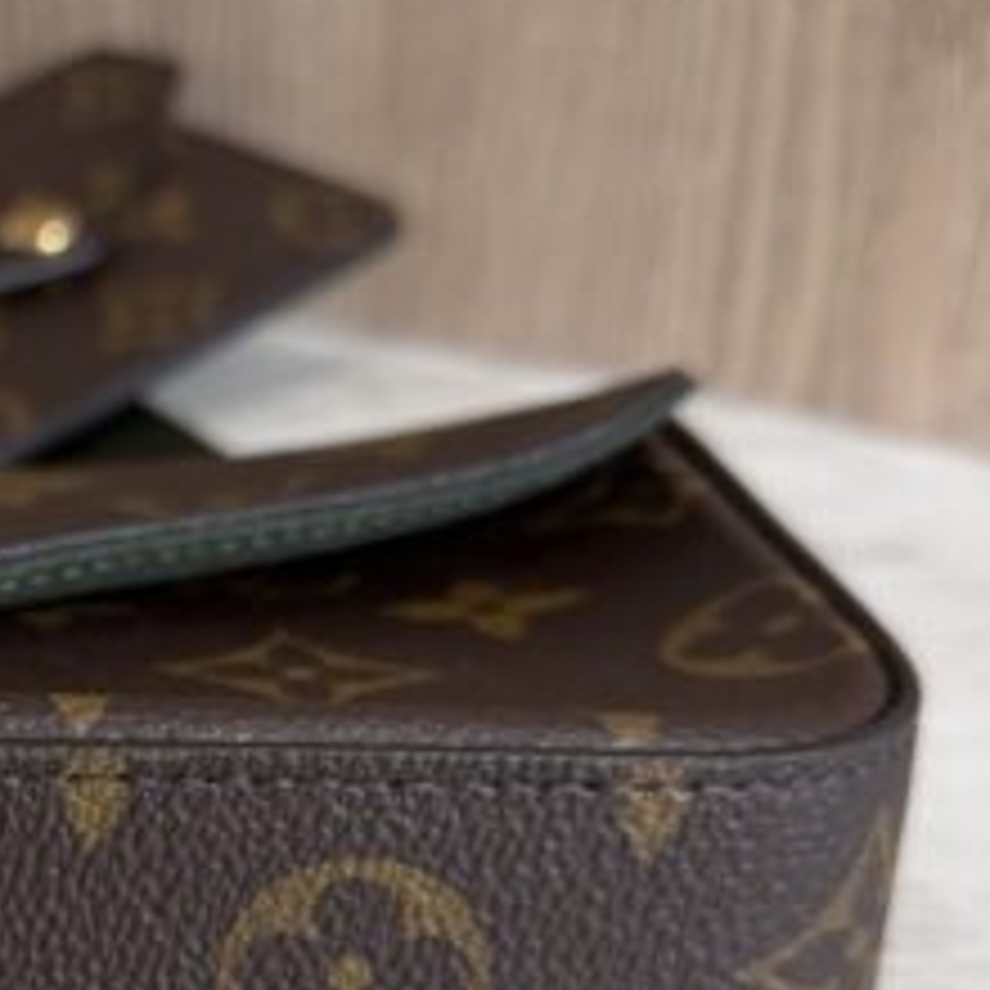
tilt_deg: -25.3
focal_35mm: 77
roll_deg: +0.2
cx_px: -198
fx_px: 2491
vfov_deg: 22.2
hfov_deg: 20.9
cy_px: 796
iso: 160
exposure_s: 1/120
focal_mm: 6.76
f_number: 1.78
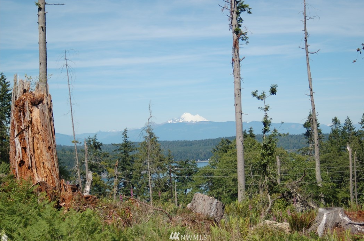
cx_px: 189
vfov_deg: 18.1
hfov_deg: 27.0
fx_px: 757
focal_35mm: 75
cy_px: 123
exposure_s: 1/1600
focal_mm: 48
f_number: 4.2
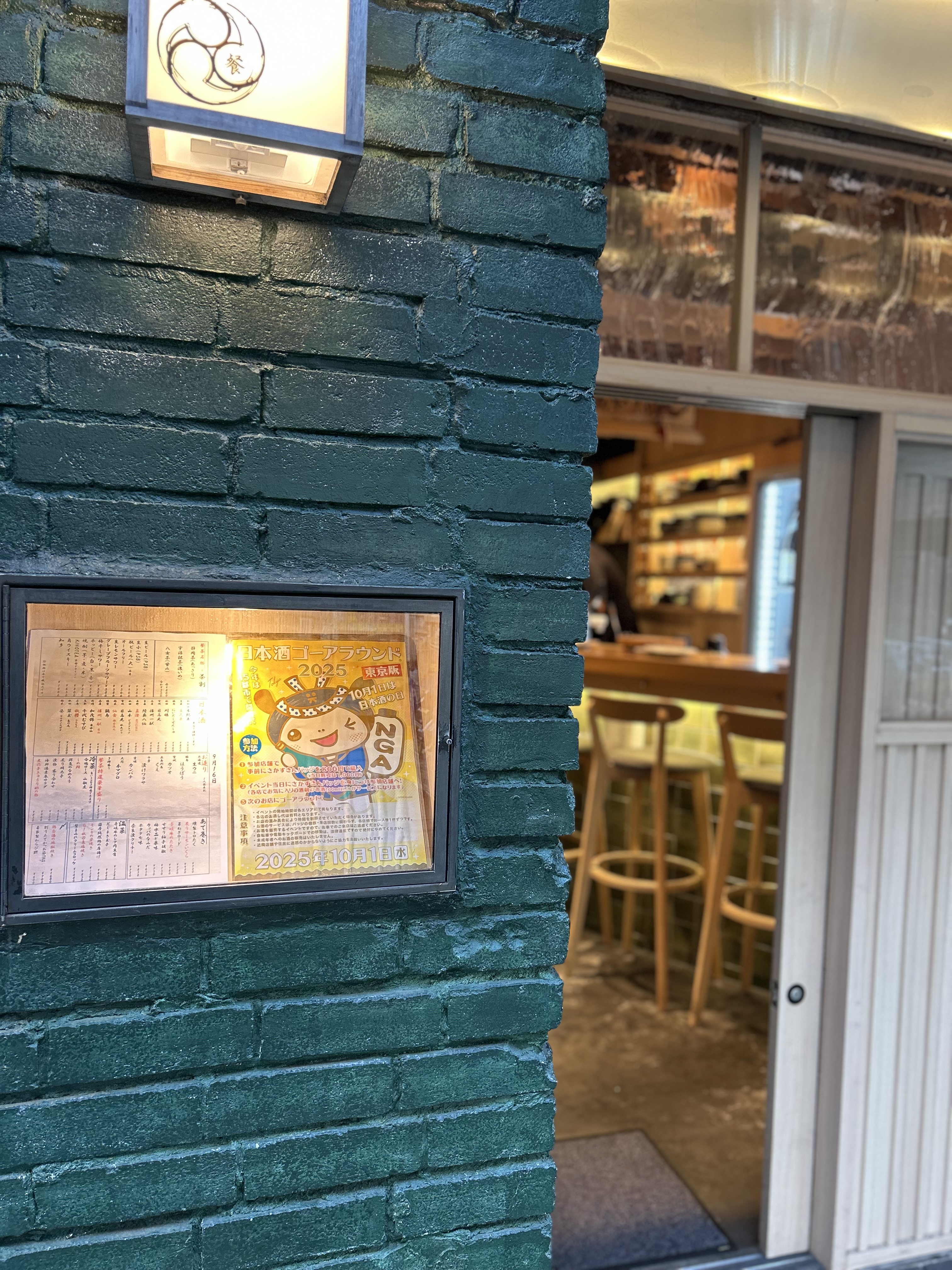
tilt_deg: -3.0
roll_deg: -1.7
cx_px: 476
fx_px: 953
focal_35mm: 26
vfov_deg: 67.3
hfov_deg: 53.1
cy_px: 635
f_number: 1.5
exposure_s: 1/50
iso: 80
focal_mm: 5.7
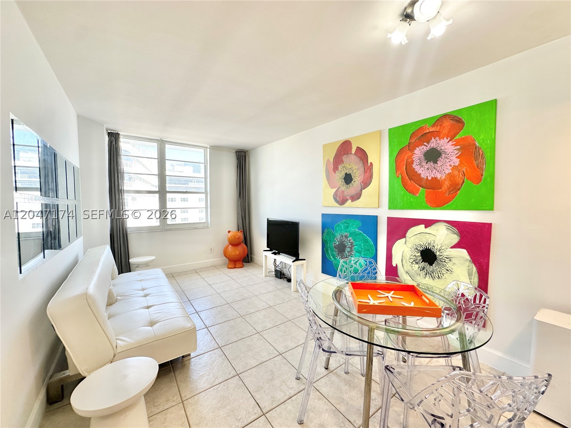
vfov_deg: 85.7
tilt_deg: -2.9
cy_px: 214
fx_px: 231
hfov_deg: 102.1
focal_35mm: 14
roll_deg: -0.2
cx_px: 286
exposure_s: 1/120
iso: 64
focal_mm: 2.22
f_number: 2.2
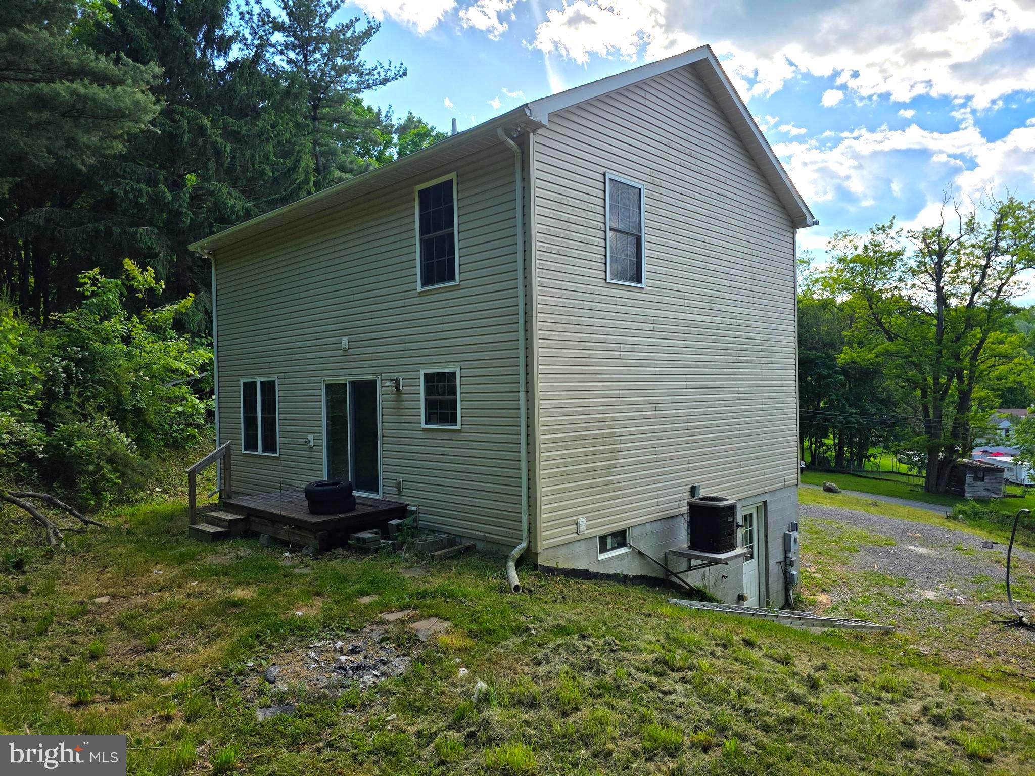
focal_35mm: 23
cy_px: 388
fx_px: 688
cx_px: 518
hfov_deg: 73.9
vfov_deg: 58.9
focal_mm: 6.3
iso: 80
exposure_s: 1/5153
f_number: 1.7
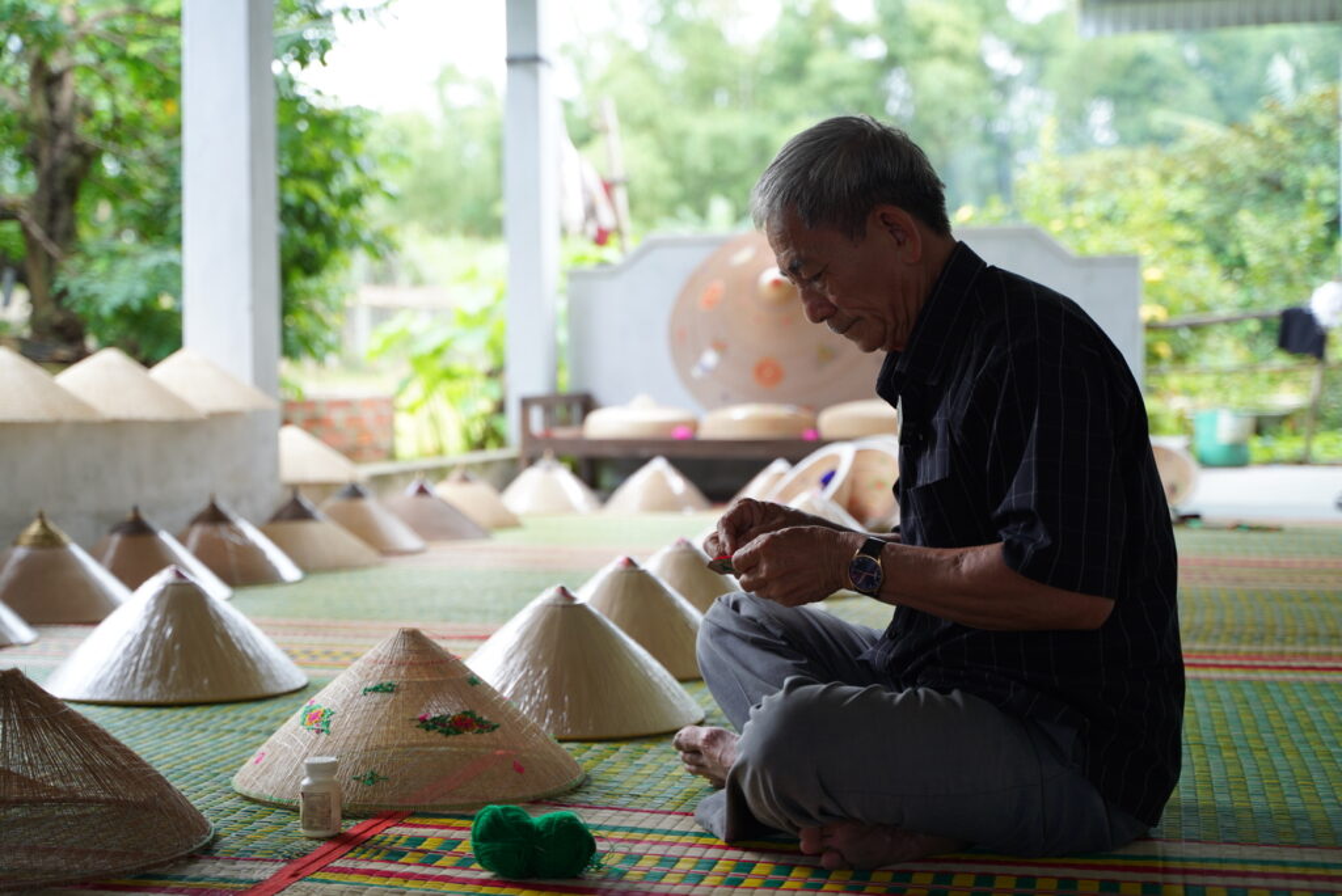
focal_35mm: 52
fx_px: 1939
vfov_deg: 26.0
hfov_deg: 38.2
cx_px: 671
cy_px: 448
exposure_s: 1/100
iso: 200
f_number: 3.2
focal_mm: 52
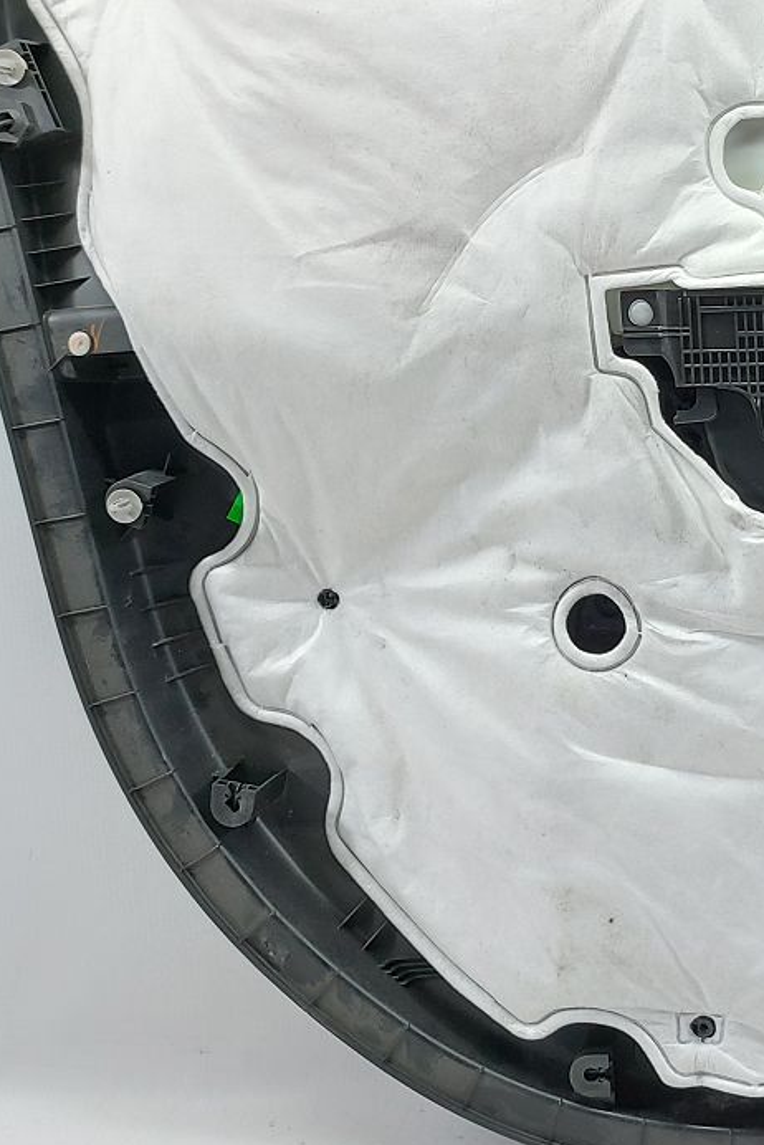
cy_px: 424
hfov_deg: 24.6
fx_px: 1590
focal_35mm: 50
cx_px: 897
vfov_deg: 39.3
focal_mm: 5.23
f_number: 1.8
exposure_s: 1/50
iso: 100
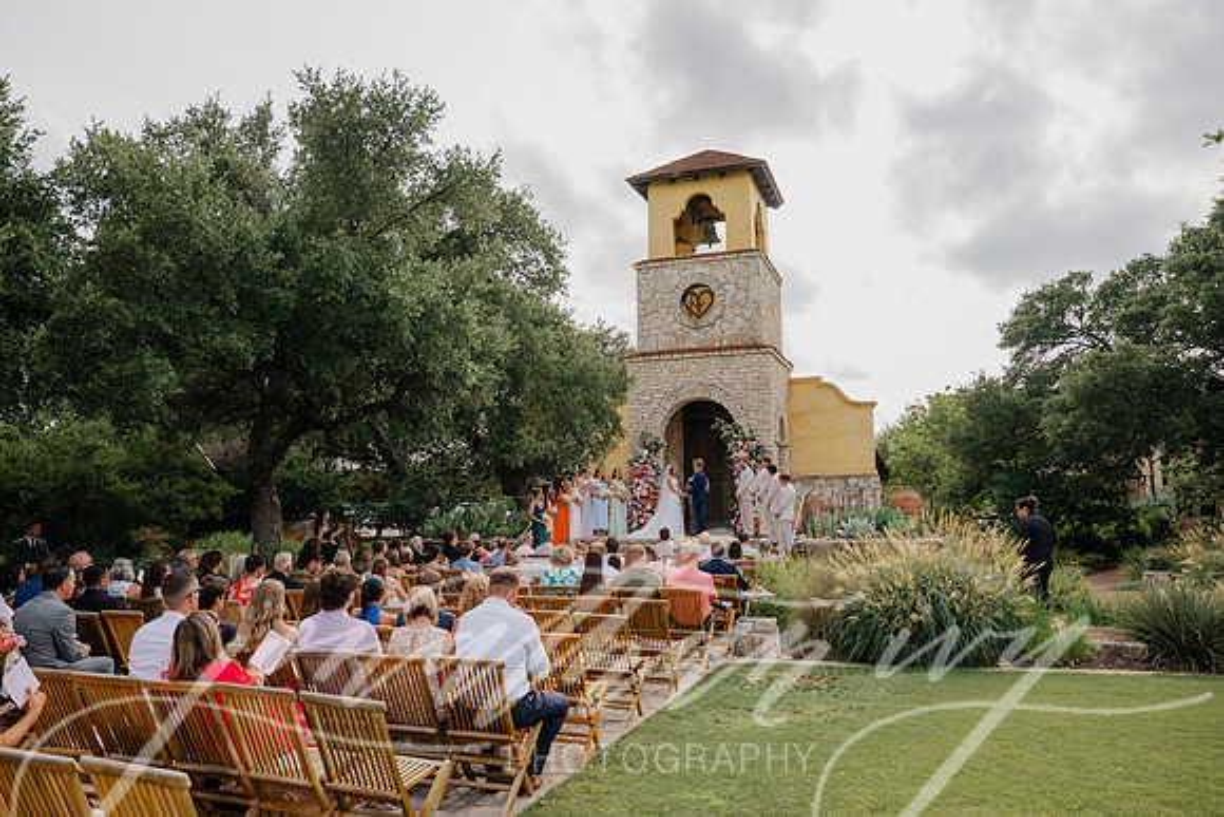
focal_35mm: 27
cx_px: 612
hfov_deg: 67.4
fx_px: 918
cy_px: 408
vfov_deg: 48.0
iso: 80
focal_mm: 27
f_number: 2.8
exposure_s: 1/1000
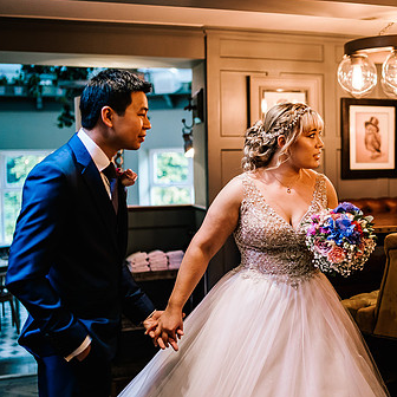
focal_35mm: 52
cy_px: 179
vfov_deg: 32.8
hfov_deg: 31.8
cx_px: 326
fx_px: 675
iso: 1000
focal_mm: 35
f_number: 1.4
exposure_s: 1/500
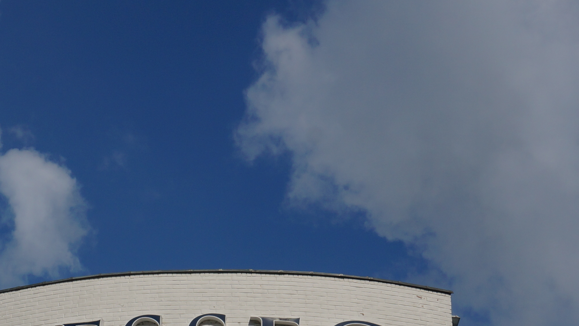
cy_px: 295
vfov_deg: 13.0
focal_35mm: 92
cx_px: 206
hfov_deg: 23.1
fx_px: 1412
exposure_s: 1/400
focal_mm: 24
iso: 100
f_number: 13
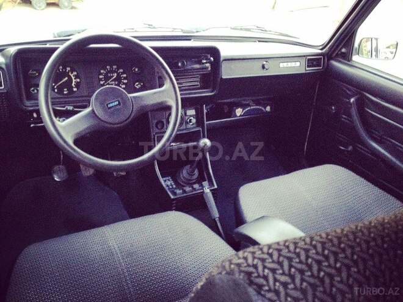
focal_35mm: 35
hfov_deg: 52.6
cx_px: 202
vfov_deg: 40.7
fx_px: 407
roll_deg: -6.6
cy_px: 151
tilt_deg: -30.5
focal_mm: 4.28
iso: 500
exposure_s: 1/15
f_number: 2.4
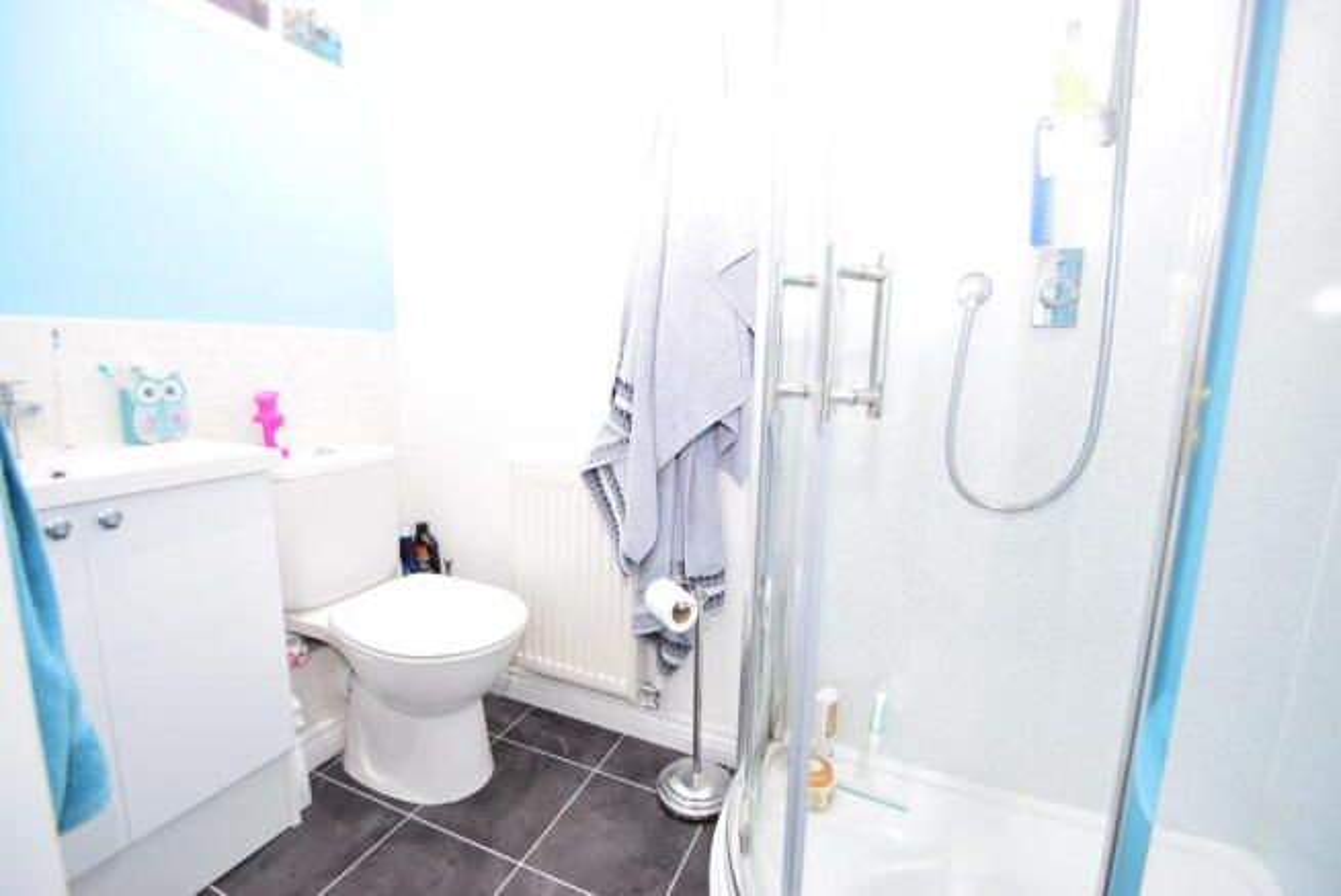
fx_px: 559
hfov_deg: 100.4
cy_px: 448
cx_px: 670
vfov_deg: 77.4
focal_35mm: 15
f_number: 4
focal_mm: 10
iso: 800
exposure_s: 1/60
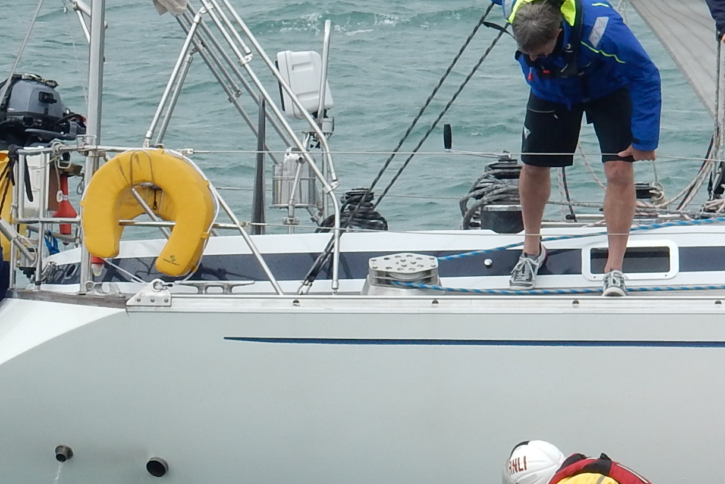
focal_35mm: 387
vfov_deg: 3.6
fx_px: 7794
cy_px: 410
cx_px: 573
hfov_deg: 5.3
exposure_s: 1/400
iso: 125
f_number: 6
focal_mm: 24.7
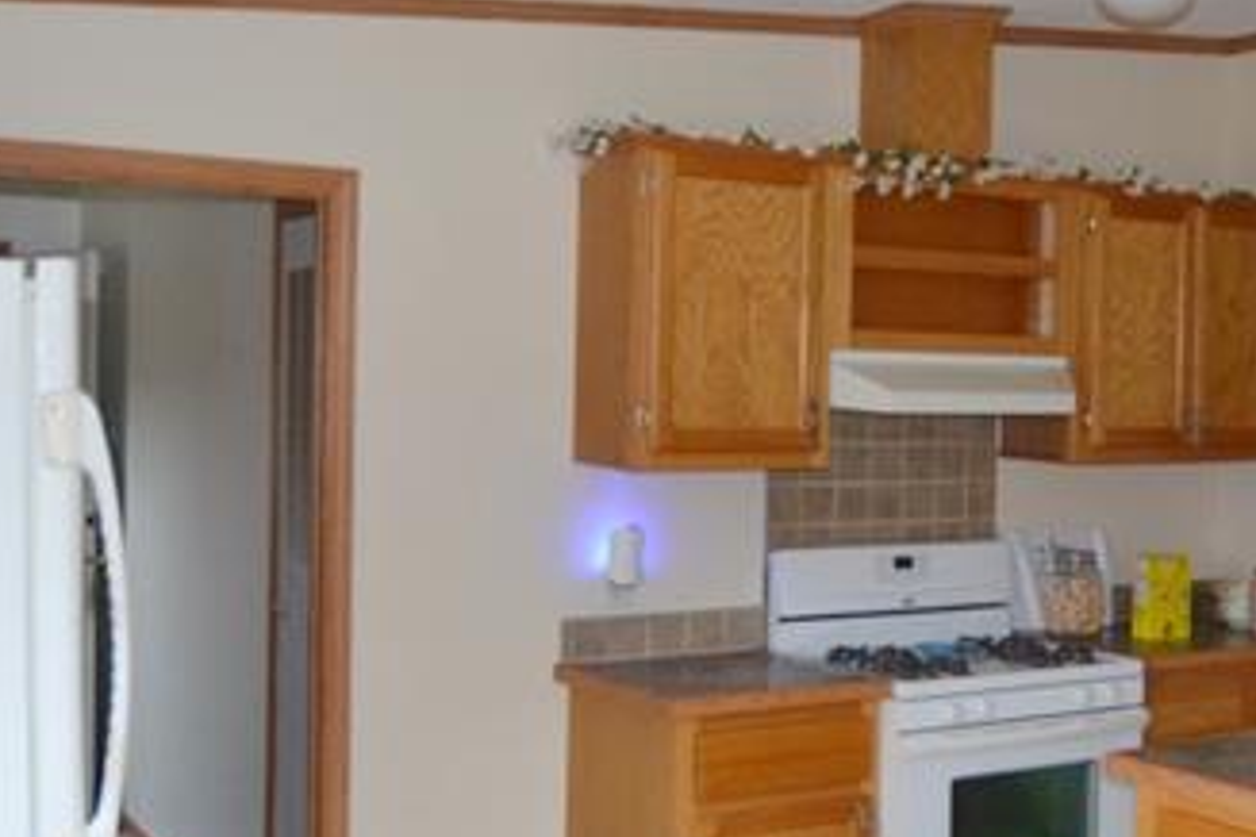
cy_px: 415
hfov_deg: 40.1
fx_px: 1640
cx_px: 1014
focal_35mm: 47
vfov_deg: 28.6
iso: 560
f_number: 3.5
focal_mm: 10
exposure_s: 1/60
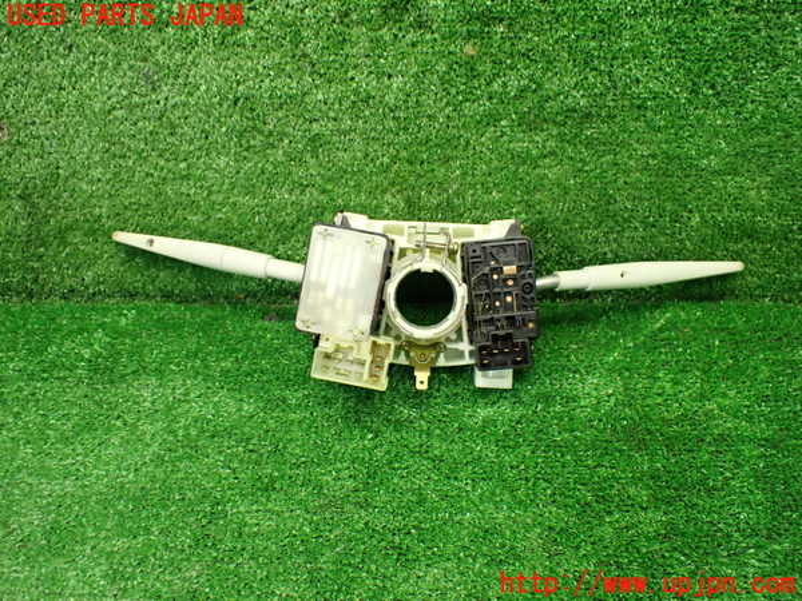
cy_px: 300
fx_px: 695
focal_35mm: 30
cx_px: 401
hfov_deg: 60.0
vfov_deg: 46.8
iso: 800
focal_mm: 5.4
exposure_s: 1/125
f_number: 2.3
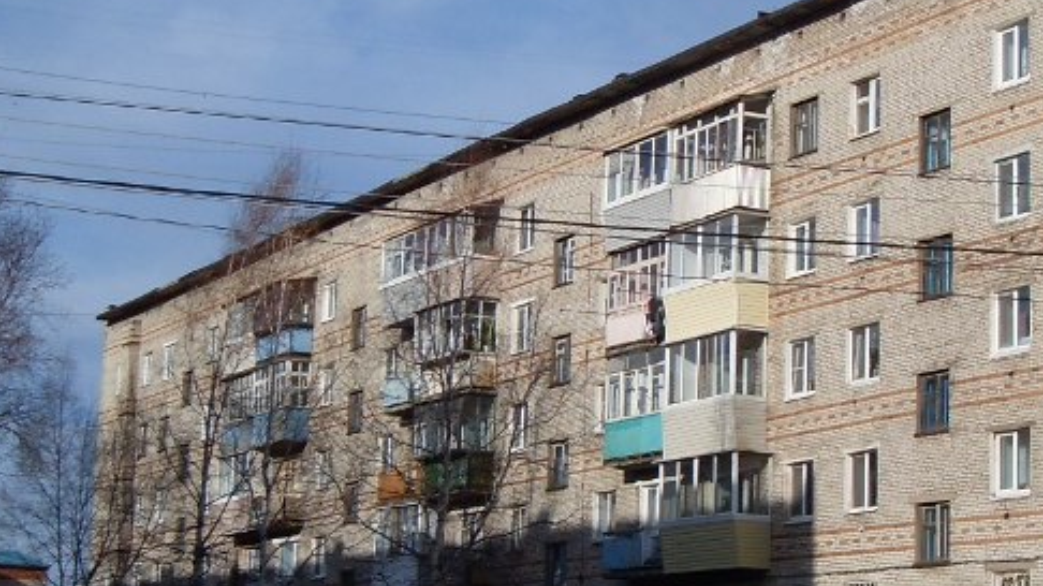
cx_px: 841
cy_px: 326
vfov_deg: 14.5
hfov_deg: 25.2
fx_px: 2295
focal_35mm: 83
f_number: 7
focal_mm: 6.3
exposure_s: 1/350
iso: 80
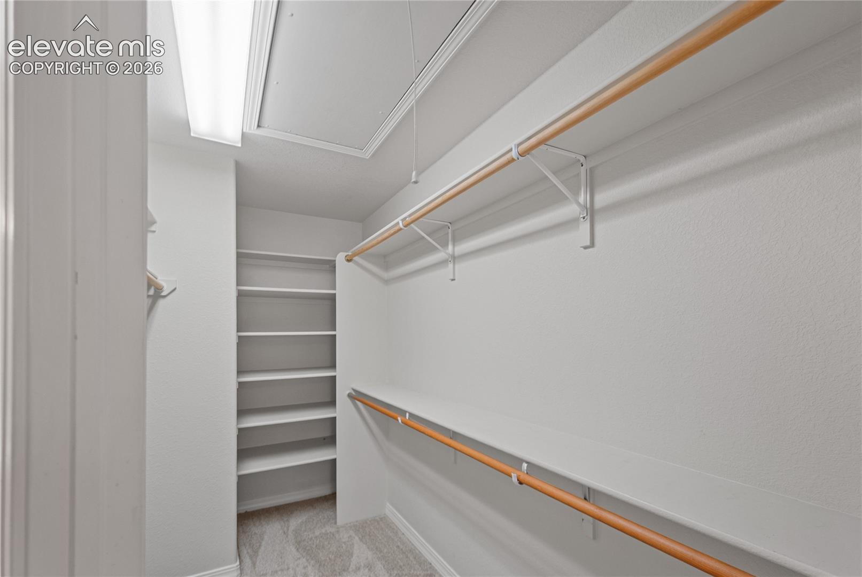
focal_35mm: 15
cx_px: 431
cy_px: 288
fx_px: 360
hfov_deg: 100.3
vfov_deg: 77.5
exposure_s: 1/6
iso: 200
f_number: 3.5
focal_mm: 10
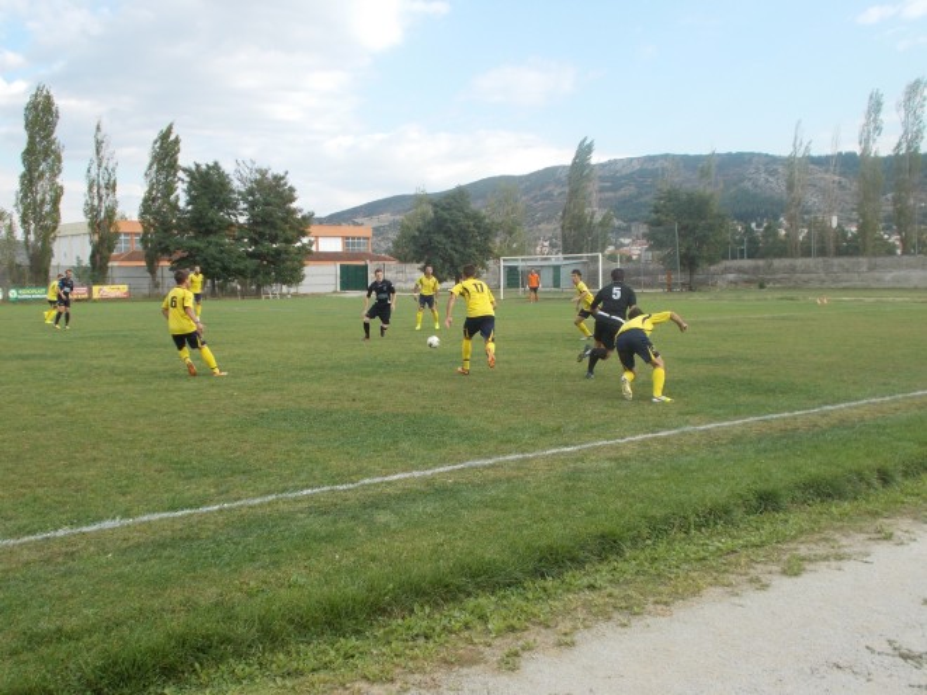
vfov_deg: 36.8
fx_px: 1044
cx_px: 464
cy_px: 348
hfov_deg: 47.9
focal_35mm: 39
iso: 80
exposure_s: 1/250
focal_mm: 6.9
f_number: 3.9
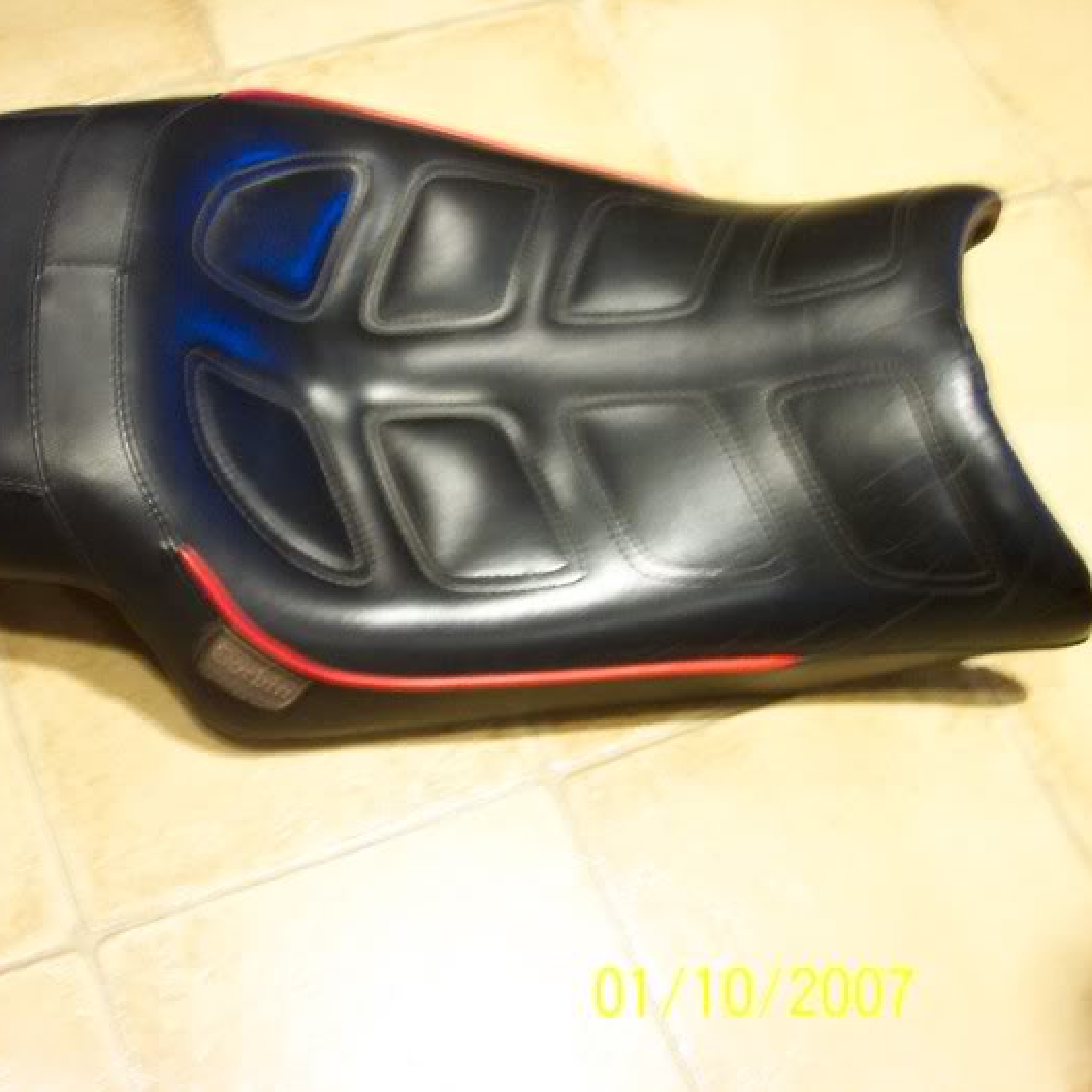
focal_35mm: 45
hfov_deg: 36.7
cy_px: 544
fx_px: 1606
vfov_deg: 37.6
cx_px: 275
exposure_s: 1/8
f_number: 2.8
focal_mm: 7.5
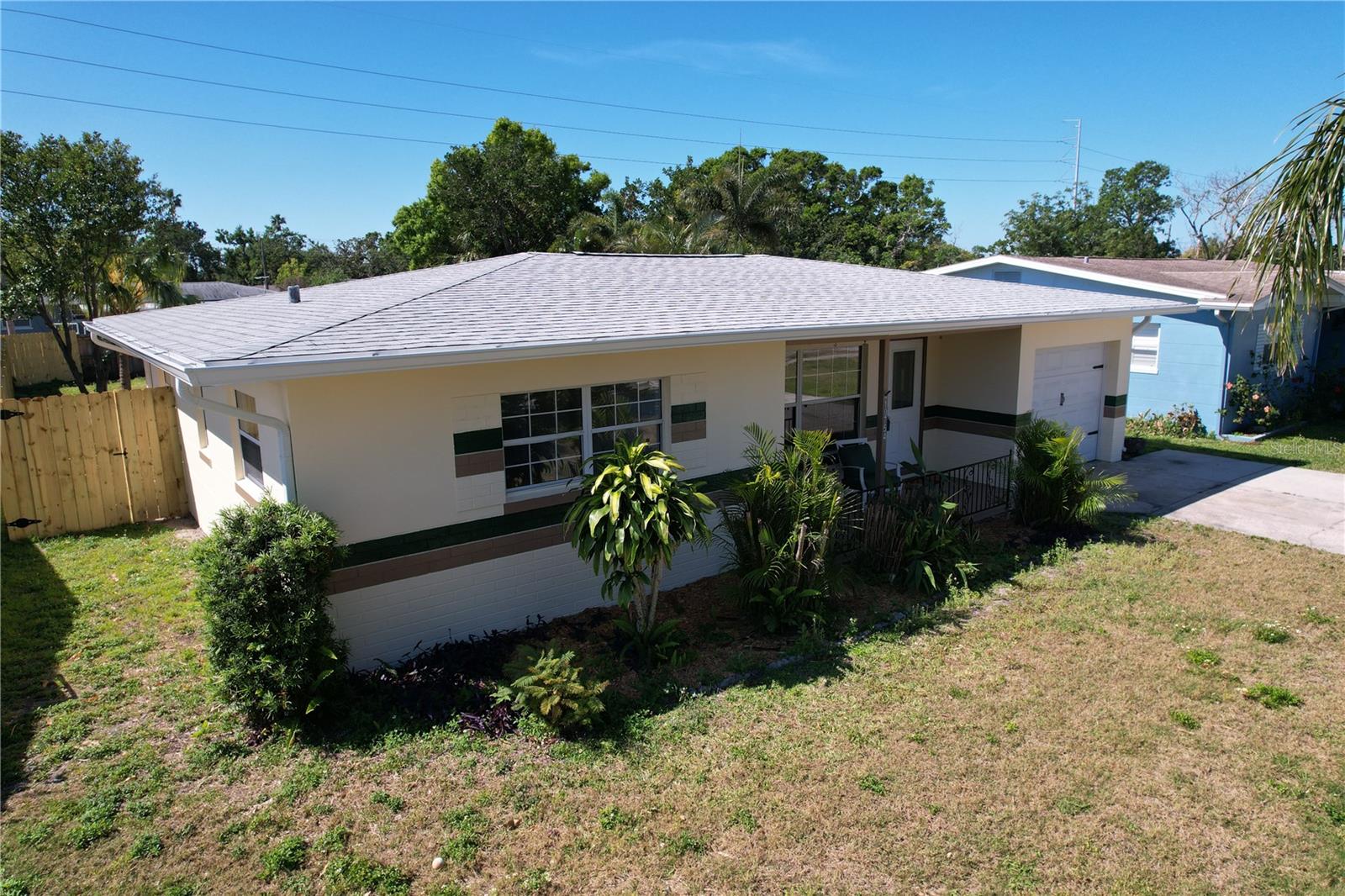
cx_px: 672
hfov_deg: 78.6
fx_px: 822
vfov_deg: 57.2
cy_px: 448
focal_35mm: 22
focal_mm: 8.38
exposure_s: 1/400
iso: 100
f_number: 2.8
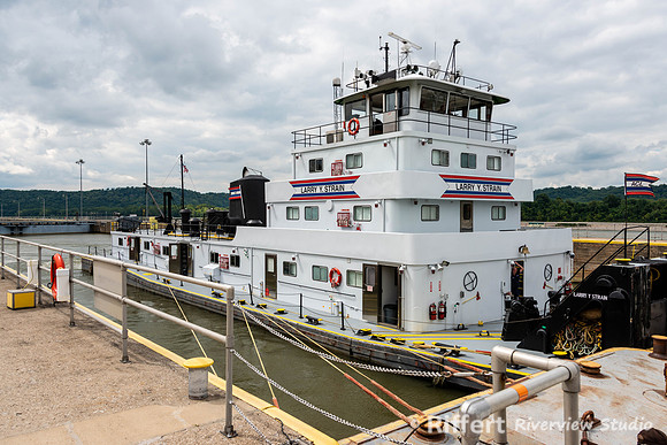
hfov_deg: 65.3
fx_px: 521
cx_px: 334
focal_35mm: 28
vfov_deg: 46.3
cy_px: 222
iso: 100
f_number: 10
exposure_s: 1/200
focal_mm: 28
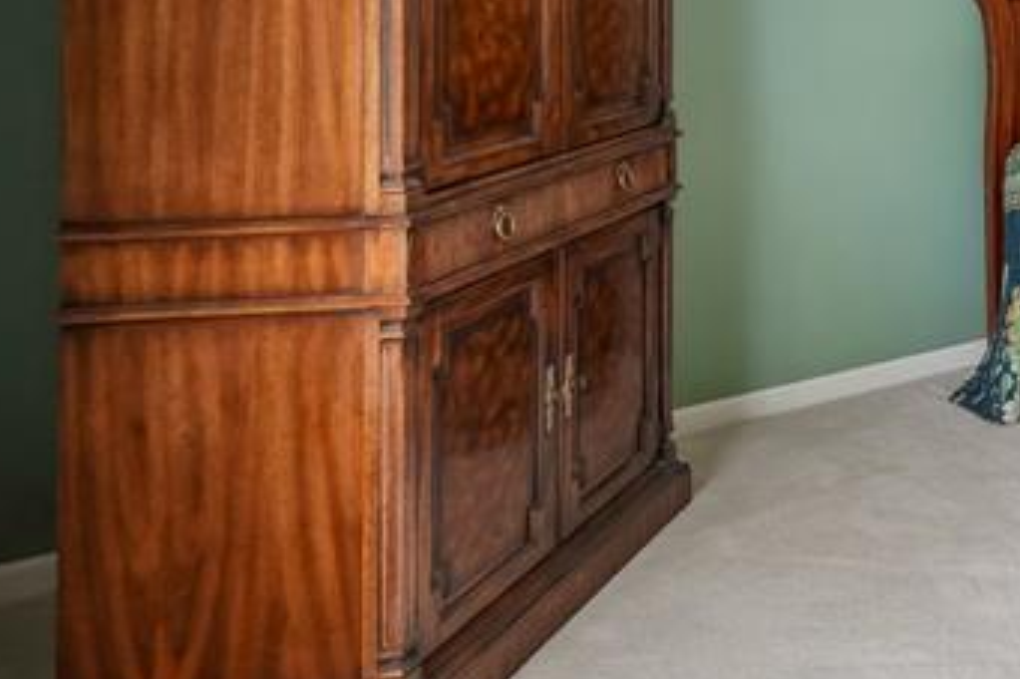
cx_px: 1484
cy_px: -36
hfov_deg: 29.3
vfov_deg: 27.7
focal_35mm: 45
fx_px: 1274
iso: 400
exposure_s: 1/10
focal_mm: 10
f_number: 8
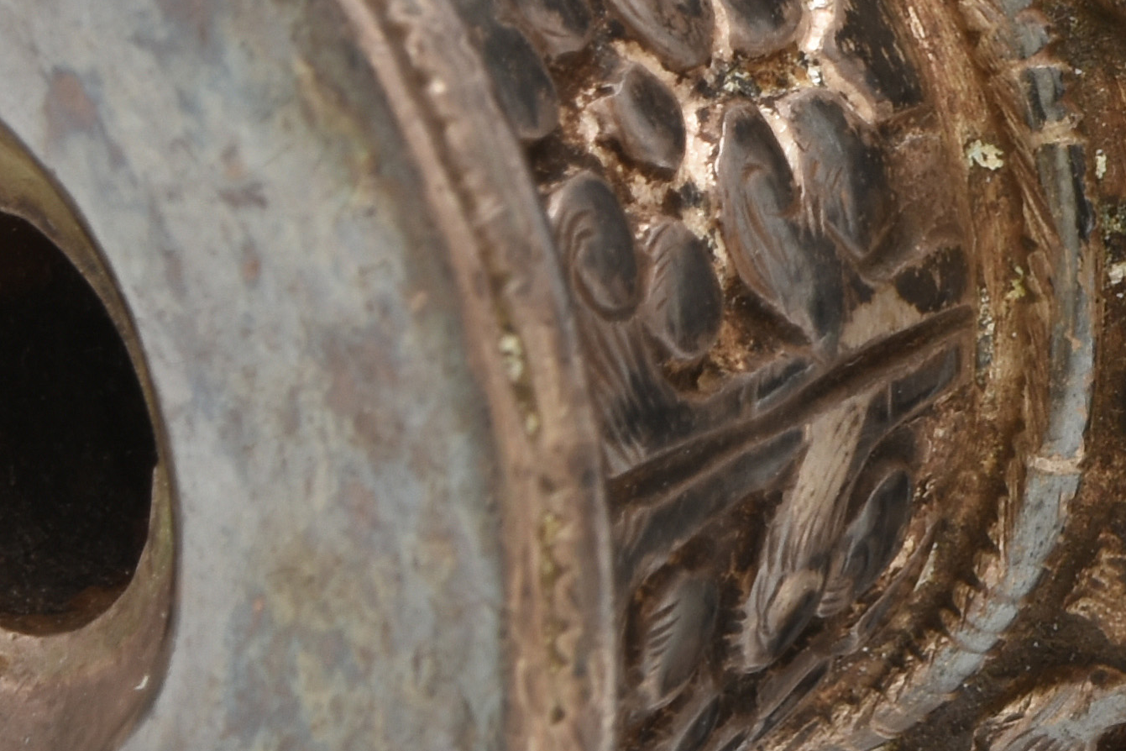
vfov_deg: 3.7
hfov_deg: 5.5
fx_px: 11548
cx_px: 1947
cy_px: -164
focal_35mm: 369
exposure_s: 1/100
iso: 100
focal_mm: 55
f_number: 20
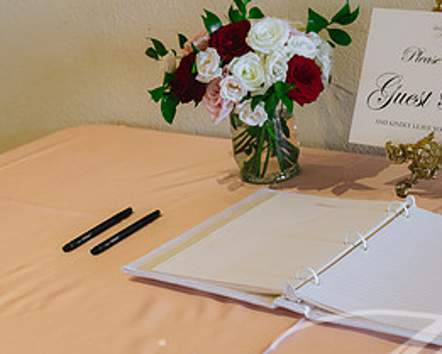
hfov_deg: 24.9
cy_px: 185
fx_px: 955
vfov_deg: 21.0
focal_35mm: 73
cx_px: 439
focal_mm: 35
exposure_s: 1/125
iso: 1600
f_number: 4
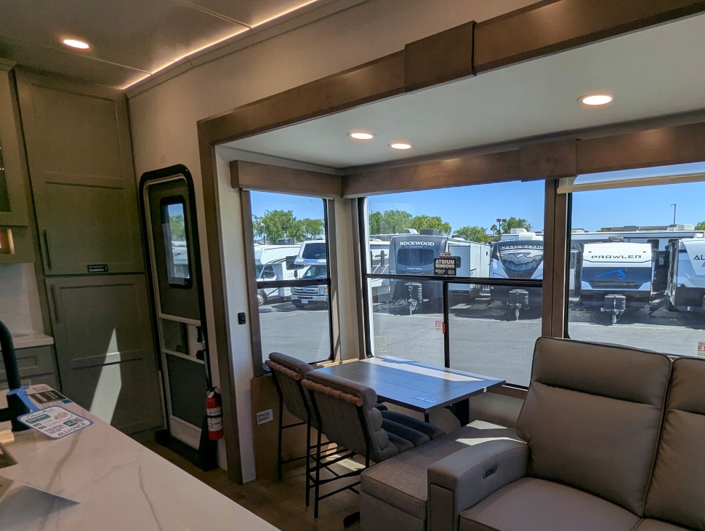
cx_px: 463
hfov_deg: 71.9
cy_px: 338
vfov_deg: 58.1
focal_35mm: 23
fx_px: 469
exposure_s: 1/342
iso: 50
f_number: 2.2
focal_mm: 2.35
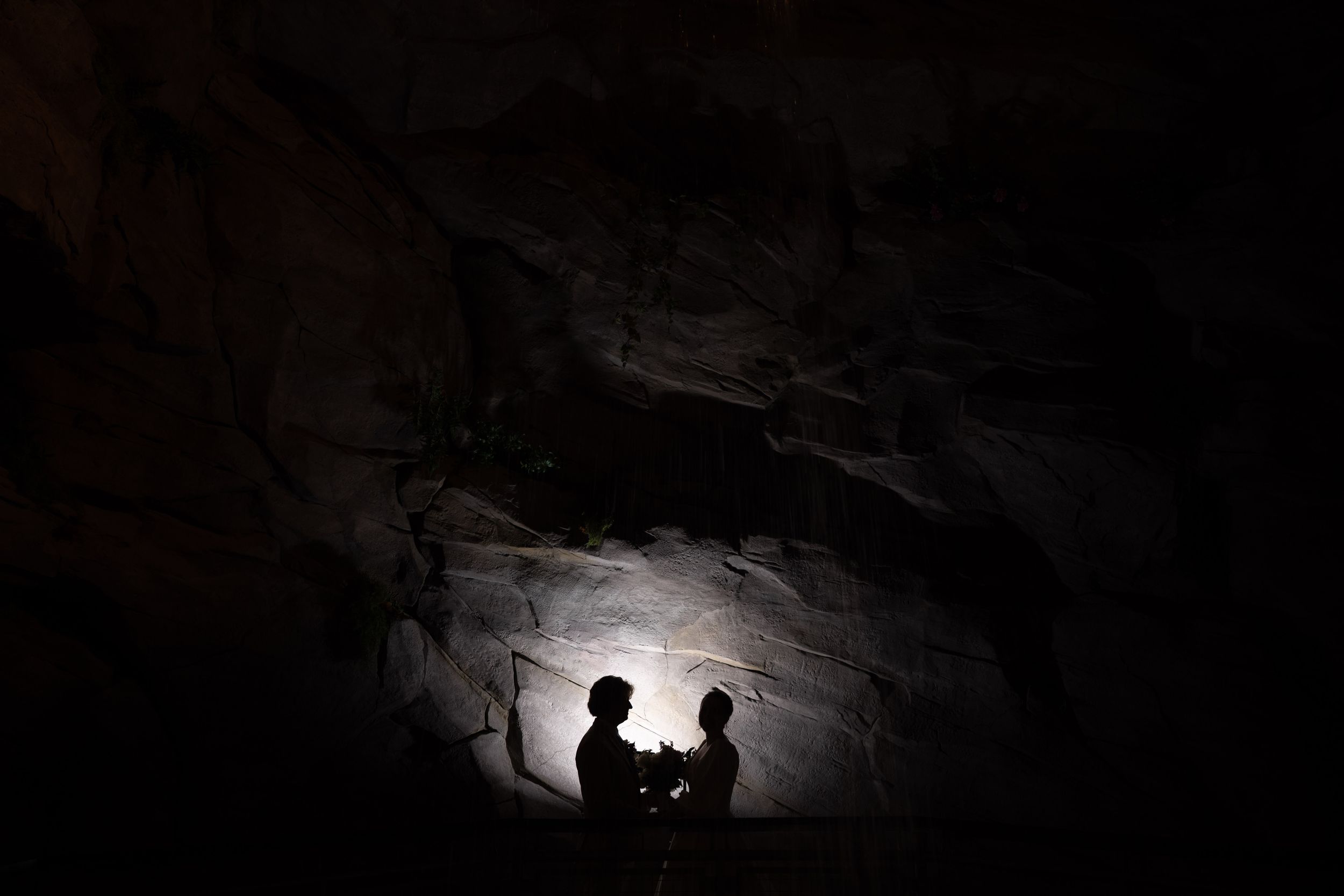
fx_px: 953
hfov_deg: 70.3
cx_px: 711
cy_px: 426
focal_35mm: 26
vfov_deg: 50.3
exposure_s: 1/60
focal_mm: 24
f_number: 2.8
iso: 400
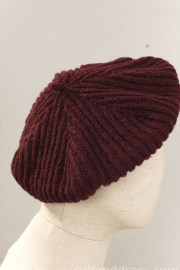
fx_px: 397
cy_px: 140
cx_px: 92
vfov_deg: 37.5
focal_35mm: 53
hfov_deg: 25.5
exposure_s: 1/25
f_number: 6.3
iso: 250
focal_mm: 32
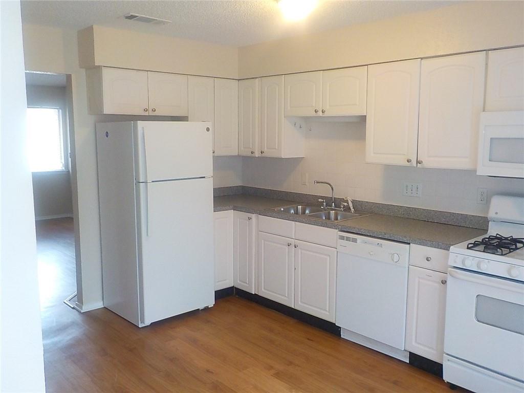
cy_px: 196
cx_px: 262
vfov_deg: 46.8
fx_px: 454
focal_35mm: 30
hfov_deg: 60.0
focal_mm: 4.1
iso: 280
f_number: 3.3
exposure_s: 1/30
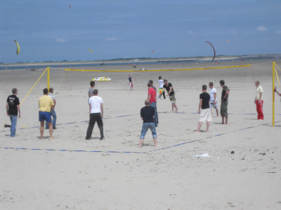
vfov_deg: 13.8
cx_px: 140
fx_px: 869
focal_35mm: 107
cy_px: 105
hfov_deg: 18.4
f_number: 14.1
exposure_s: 1/100
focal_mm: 18.9
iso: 64
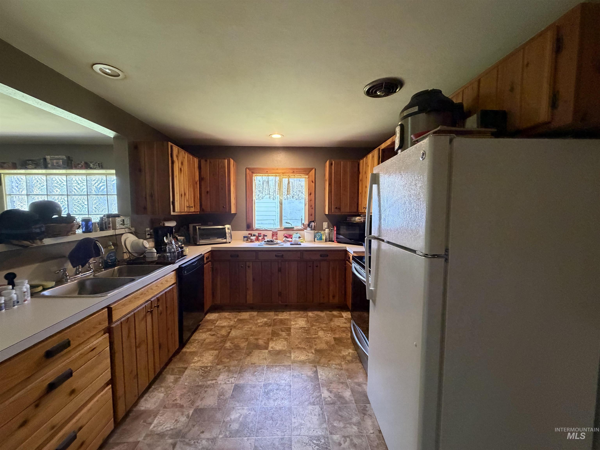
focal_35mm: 14
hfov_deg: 102.1
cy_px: 225
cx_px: 300
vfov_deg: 85.7
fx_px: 243
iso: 500
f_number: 2.2
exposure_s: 1/60
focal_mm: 2.22
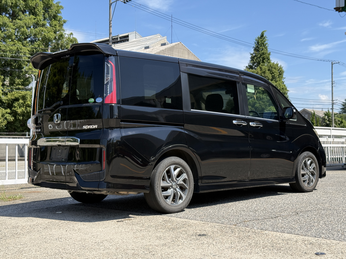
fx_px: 480
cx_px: 173
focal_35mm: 48
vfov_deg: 30.3
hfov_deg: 39.7
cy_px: 130
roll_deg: +0.3
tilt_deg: +2.7
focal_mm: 6.76
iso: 64
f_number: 1.78
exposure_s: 1/2342
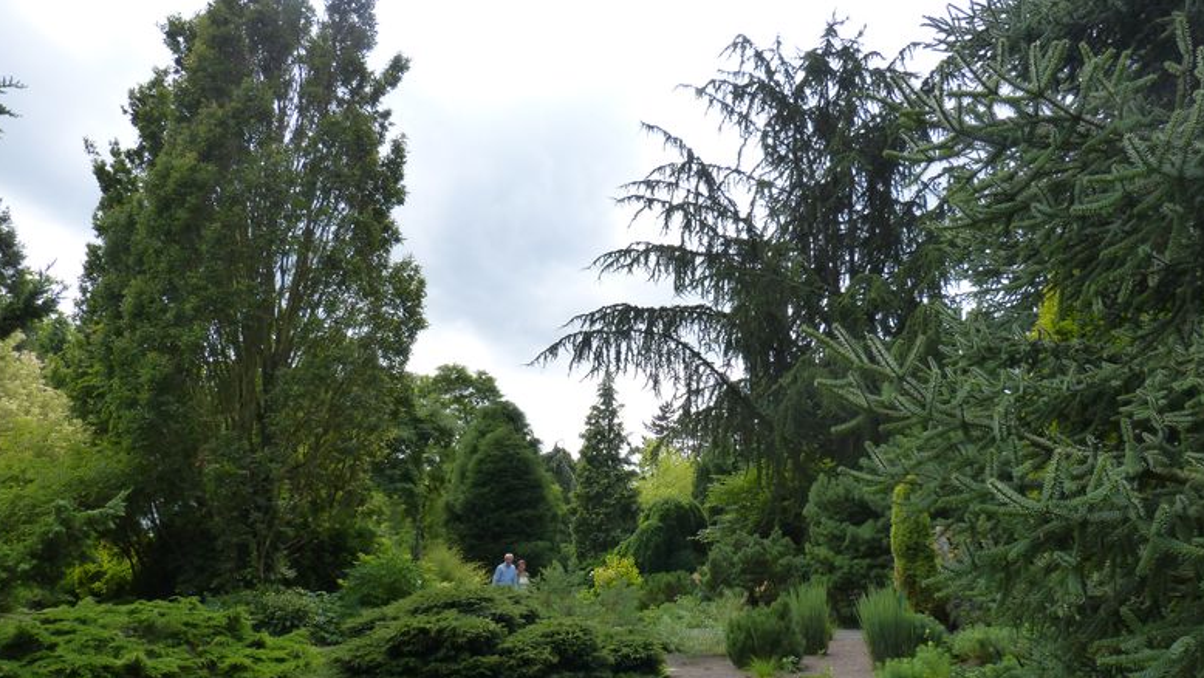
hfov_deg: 67.9
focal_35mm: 28
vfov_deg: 41.3
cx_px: 602
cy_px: 412
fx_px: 894
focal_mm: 4.5
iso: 160
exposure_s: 1/400
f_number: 4
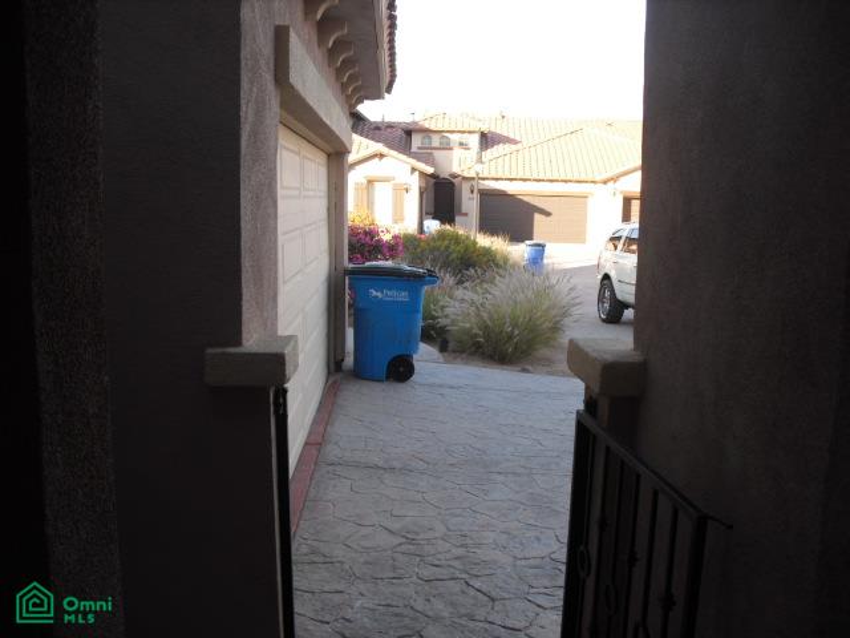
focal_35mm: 36
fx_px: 884
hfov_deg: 51.4
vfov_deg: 39.7
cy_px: 319
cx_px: 425
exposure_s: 1/200
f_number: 3.1
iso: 100
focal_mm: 6.3
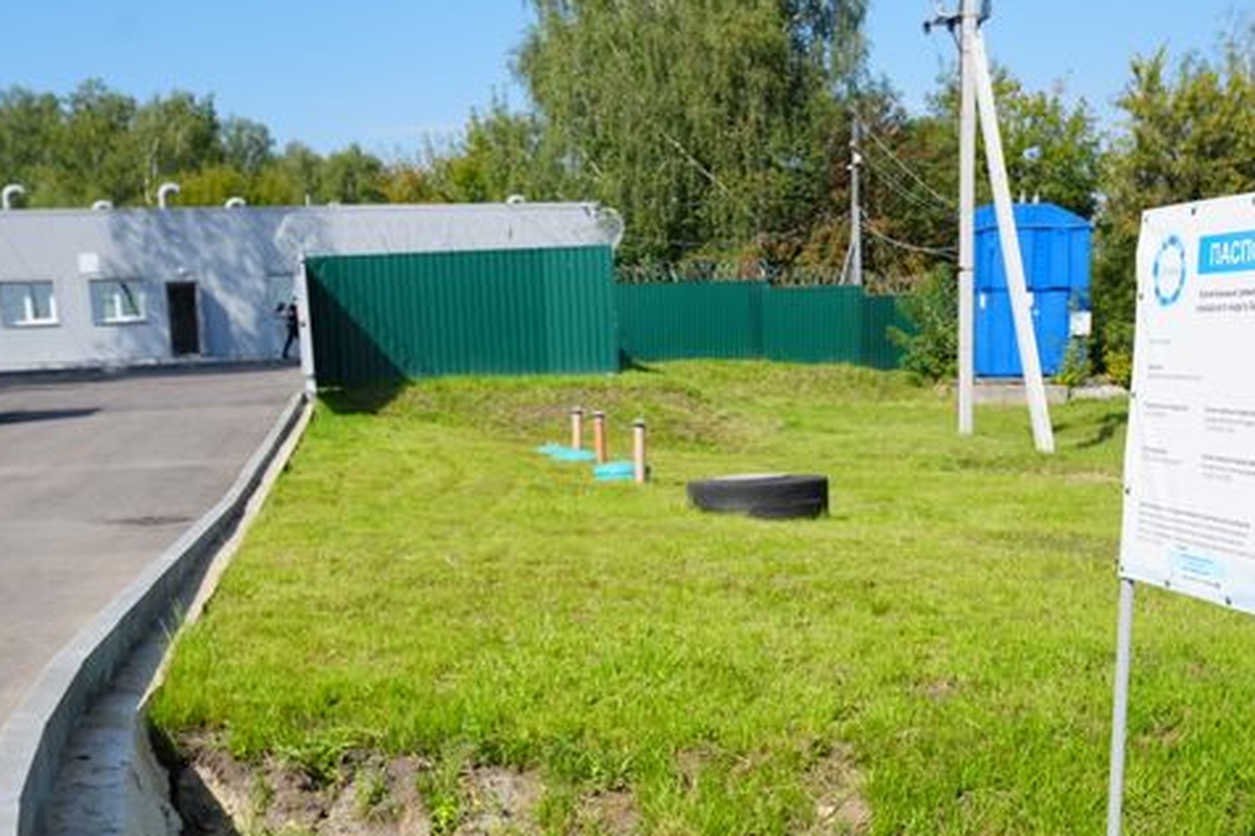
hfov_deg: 41.9
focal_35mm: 47
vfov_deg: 28.3
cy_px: 604
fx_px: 1638
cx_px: 637
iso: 640
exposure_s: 1/3200
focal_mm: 32
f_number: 5.6
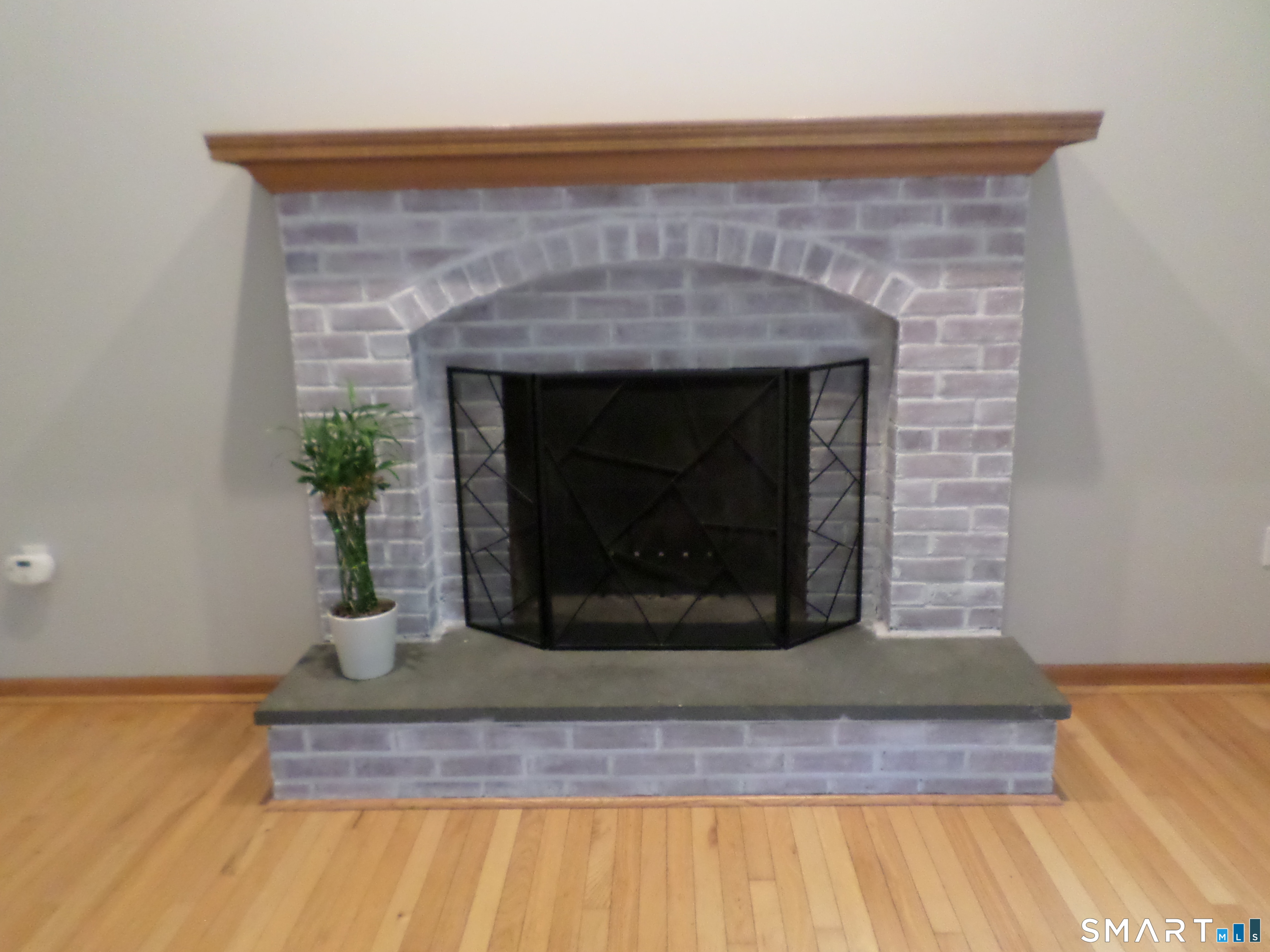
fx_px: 917
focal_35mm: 25
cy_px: 476
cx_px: 635
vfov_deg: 54.9
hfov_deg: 69.4
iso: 480
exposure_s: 1/30
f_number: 2.5
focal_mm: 4.5
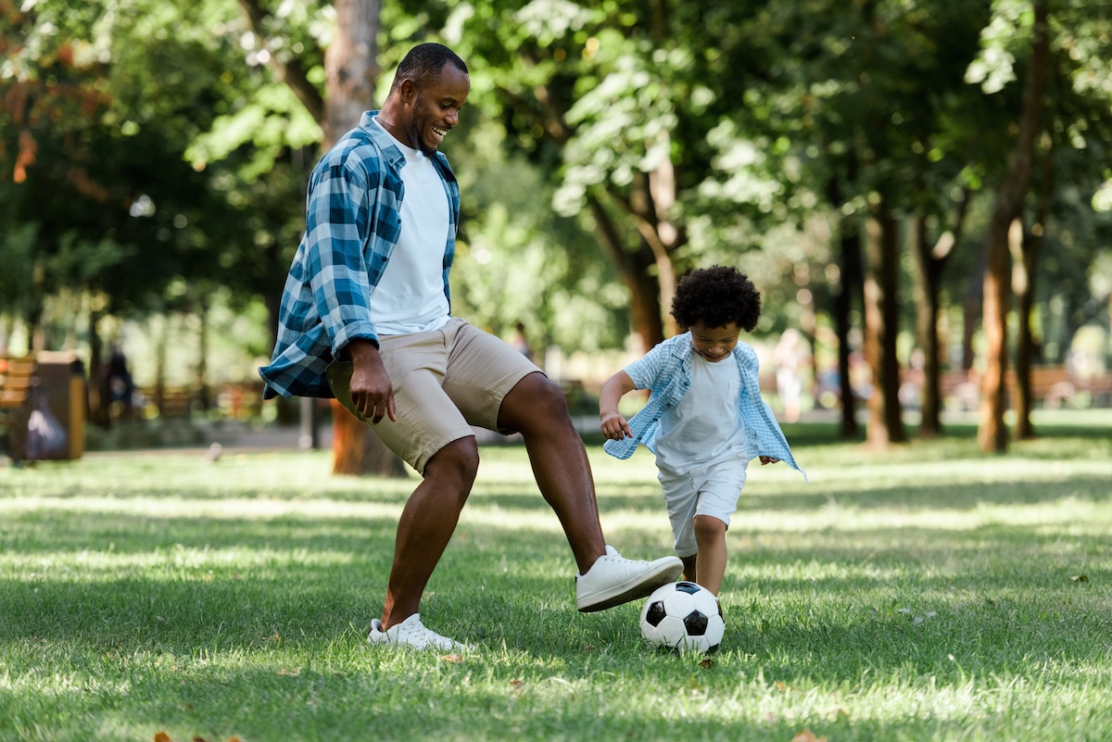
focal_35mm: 145
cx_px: 556
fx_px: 4480
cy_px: 371
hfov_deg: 14.1
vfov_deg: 9.5
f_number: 3.2
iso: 320
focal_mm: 145
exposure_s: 1/800
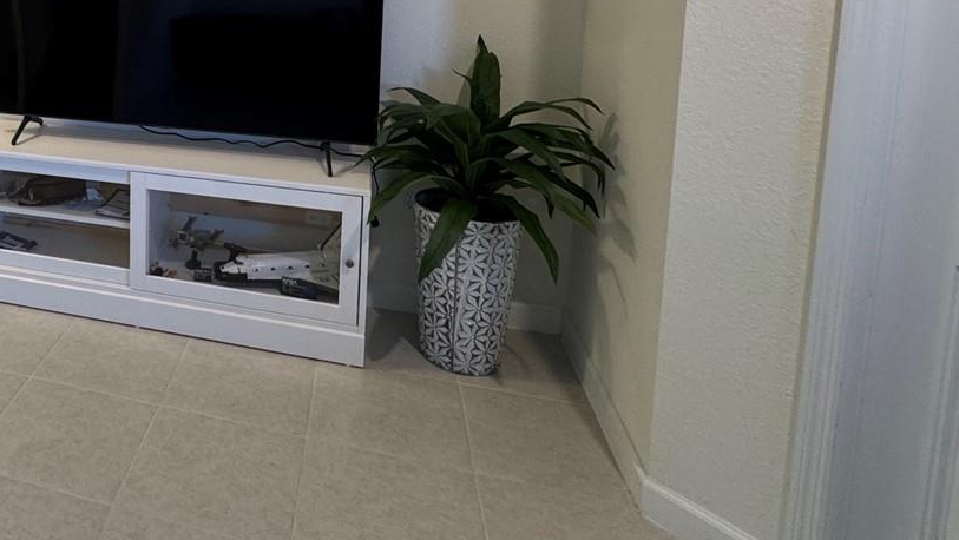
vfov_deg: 35.8
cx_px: 101
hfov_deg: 55.9
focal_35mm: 30
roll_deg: -0.1
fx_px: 763
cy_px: 21
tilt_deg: -6.9
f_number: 2.2
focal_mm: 2.22
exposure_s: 1/60
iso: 200
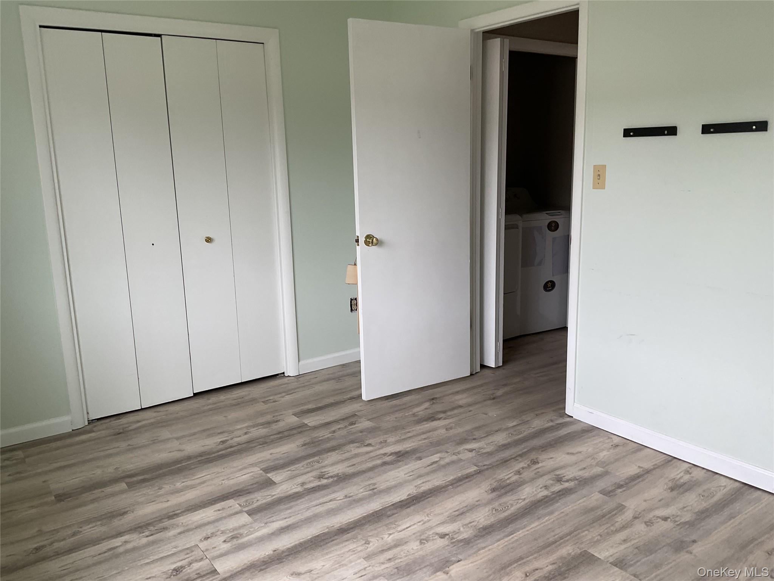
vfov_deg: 48.2
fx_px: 648
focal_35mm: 29
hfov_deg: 61.7
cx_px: 387
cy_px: 290
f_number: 1.8
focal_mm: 3
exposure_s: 1/120
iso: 32
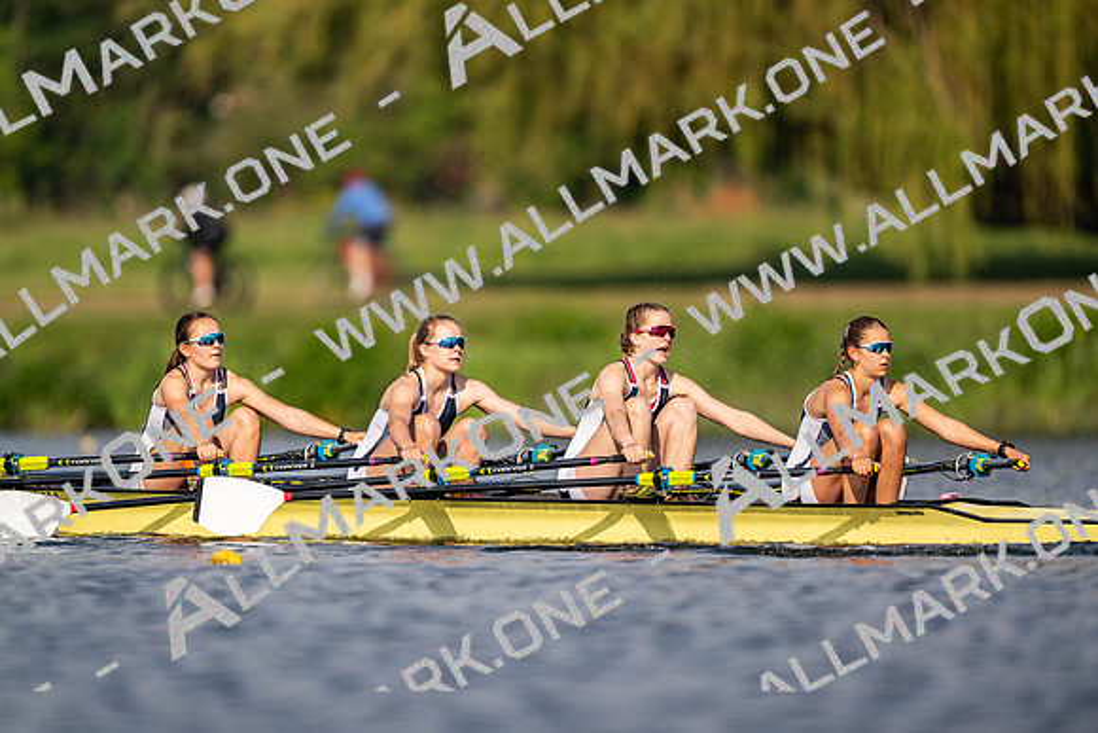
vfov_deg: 2.3
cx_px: 549
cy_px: 366
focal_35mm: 600
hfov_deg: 3.4
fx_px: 18303
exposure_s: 1/2500
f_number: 4
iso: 220
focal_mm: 600
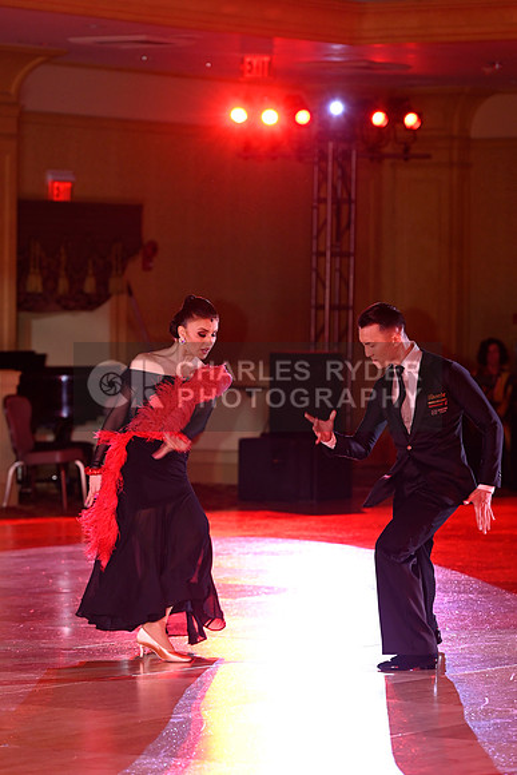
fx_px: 3660
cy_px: 388
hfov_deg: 8.1
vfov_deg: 12.1
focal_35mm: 170
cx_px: 258
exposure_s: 1/200
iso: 1600
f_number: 4
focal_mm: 170
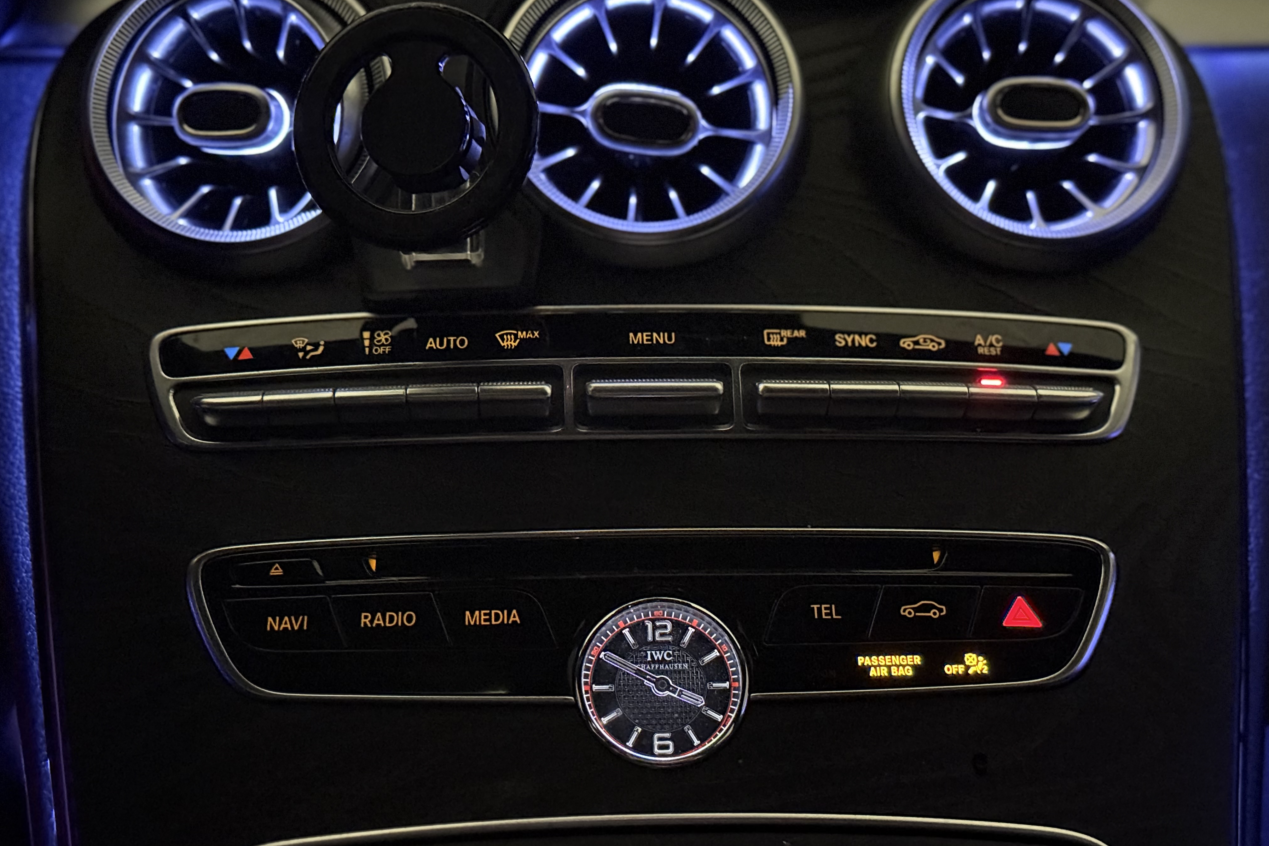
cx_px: 634
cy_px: 422
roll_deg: +0.0
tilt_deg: -11.8
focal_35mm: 50
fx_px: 1762
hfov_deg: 39.6
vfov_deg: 27.0
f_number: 1.78
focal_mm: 6.76
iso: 5000
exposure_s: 1/16
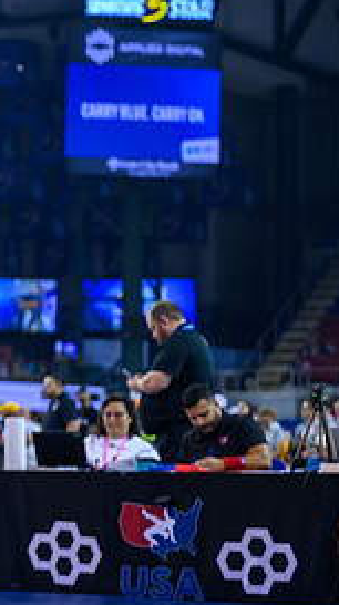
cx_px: -215
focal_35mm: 156
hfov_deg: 7.6
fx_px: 2500
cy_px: 349
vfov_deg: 13.8
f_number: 2.8
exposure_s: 1/800
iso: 2500
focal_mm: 70
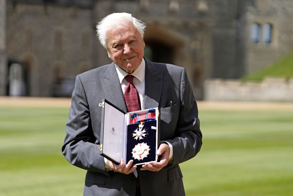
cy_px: 98
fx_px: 1188
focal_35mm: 146
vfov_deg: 9.4
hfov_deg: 14.1
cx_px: 146
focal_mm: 146
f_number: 3.2
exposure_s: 1/4000
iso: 320
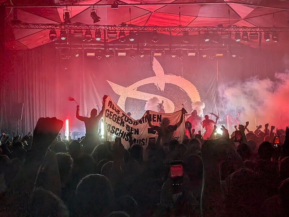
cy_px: 108
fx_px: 409
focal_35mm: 49
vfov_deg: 29.7
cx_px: 144
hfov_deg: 38.9
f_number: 1.68
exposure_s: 1/189
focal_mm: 6.9
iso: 364
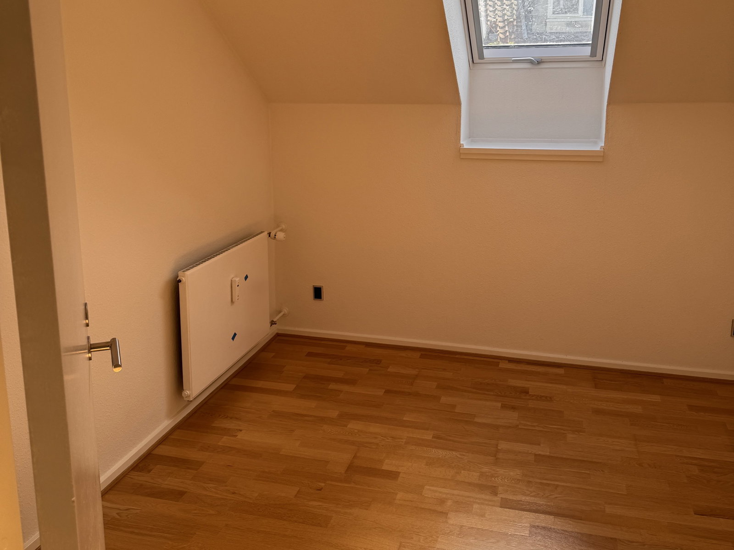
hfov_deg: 71.6
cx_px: 367
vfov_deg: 56.8
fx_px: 509
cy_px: 275
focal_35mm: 24
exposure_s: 1/491
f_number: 1.78
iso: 80
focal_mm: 6.76
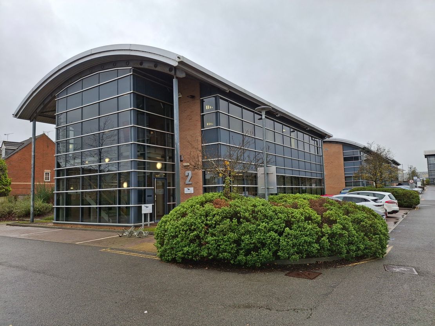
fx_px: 314
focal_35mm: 25
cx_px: 218
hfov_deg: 69.4
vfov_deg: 54.9
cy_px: 163
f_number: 1.8
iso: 32
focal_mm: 4.69
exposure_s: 1/236
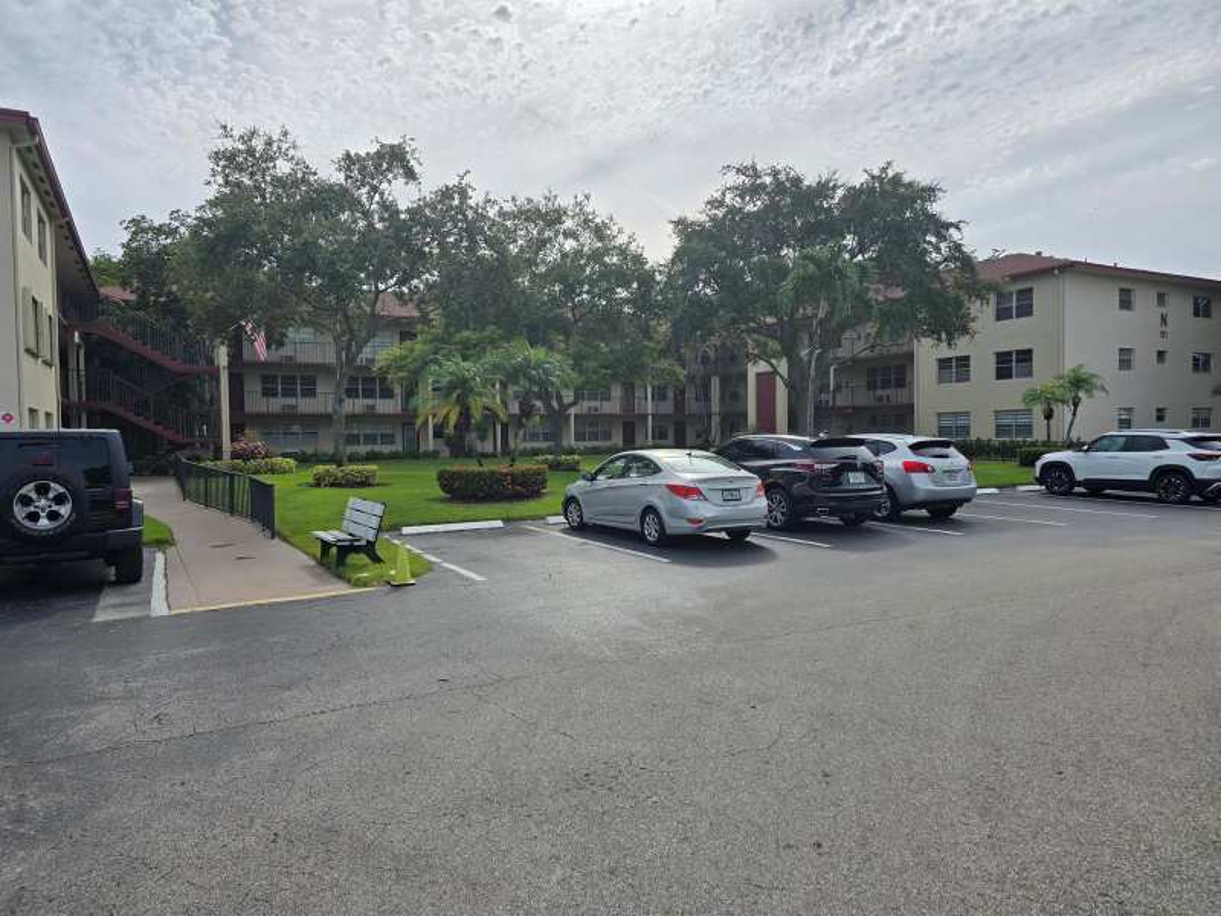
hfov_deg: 73.9
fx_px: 811
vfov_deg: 58.9
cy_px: 458
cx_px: 610
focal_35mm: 23
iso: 12
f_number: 1.7
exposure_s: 1/1756
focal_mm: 6.3
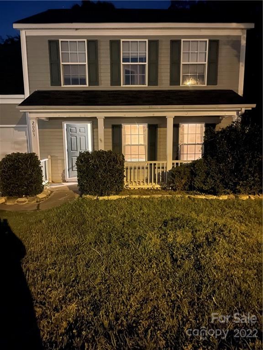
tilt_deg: -9.2
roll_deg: +0.8
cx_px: 132
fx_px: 263
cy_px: 175
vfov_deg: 67.3
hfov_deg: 53.1
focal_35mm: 26
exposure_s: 1/5
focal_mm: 5.1
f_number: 1.6
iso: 4000
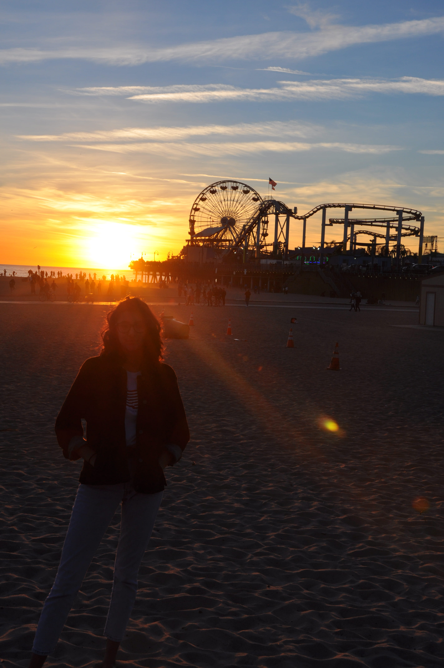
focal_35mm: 52
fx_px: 974
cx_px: 222
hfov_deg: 25.7
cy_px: 334
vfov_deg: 37.9
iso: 200
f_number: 13
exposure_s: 1/160
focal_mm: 35
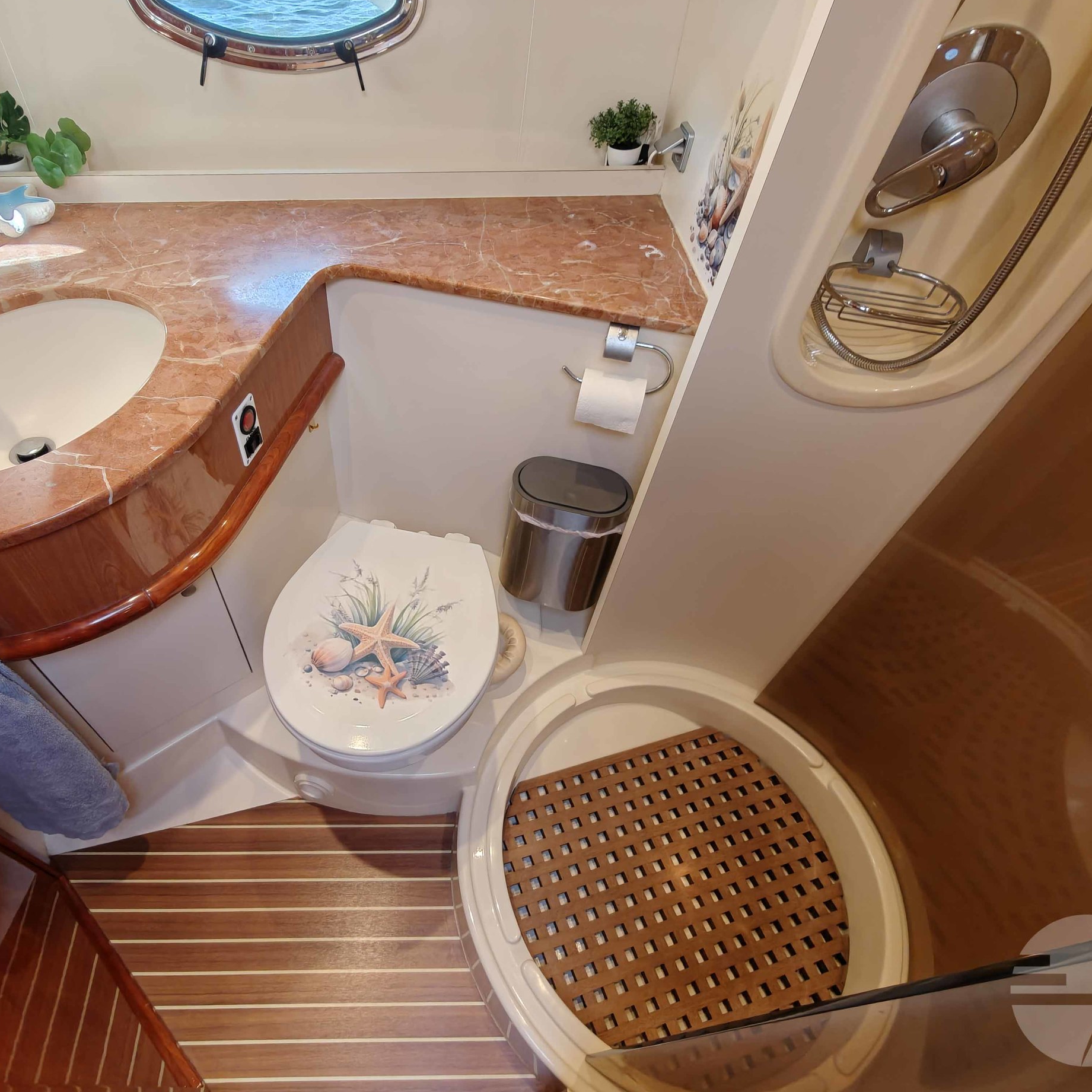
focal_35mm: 18
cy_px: 547
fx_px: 642
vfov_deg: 80.7
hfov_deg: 79.9
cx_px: 443
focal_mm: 2.3
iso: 1600
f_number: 2
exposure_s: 1/63
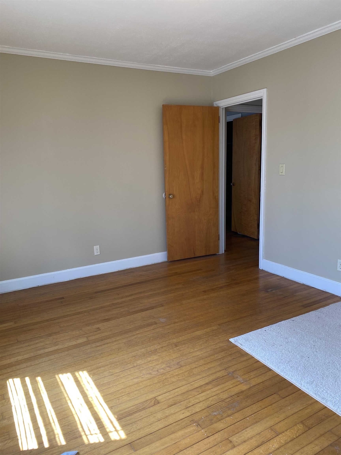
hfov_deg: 53.1
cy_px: 228
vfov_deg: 67.3
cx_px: 170
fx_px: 341
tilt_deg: -11.5
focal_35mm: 26
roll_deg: +1.4
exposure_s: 1/60
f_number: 1.8
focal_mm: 4.25
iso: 64
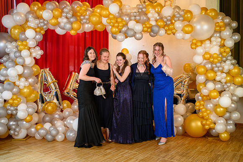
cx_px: 122
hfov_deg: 54.5
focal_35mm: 35
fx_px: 236
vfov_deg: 37.8
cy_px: 81
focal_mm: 35
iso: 1250
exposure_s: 1/100
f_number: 3.5
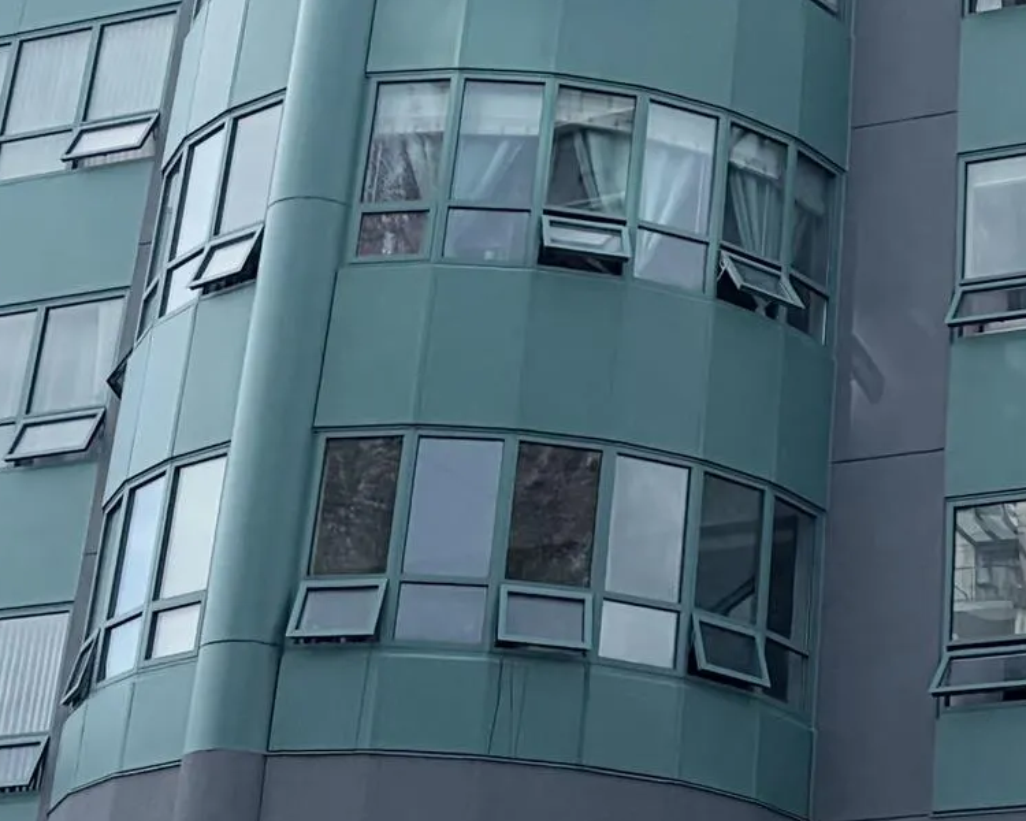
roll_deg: -1.8
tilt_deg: +31.2
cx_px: 1008
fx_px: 3158
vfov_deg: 14.3
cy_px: -198
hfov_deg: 18.0
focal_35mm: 104
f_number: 1.6
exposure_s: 1/6329
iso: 64
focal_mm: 5.96
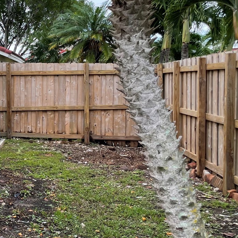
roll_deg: +1.3
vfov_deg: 31.6
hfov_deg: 28.4
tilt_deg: -3.2
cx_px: -31
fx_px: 420
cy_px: 112
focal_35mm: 54
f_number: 1.6
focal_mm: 4.2
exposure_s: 1/1289
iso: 32
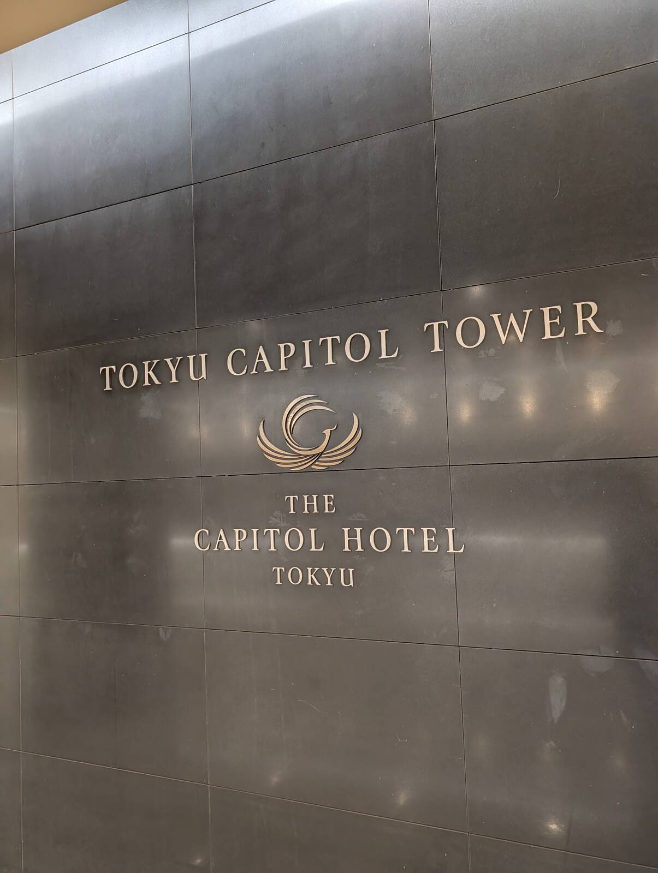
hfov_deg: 56.9
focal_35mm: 24
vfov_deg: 71.5
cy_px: 436
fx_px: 607
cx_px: 329
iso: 297
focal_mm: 6.9
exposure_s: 1/100
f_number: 1.68
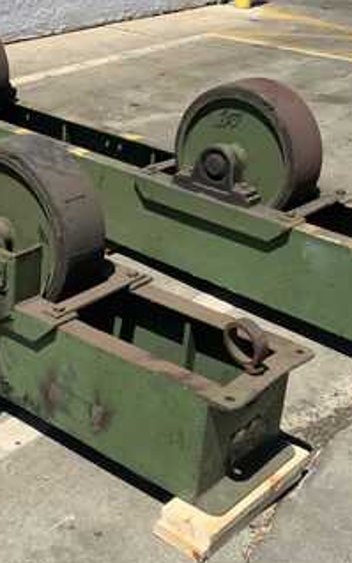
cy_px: 306
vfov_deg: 35.1
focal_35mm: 58
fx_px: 889
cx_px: 30
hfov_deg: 21.8
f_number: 1.8
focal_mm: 3
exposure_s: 1/1912
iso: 16
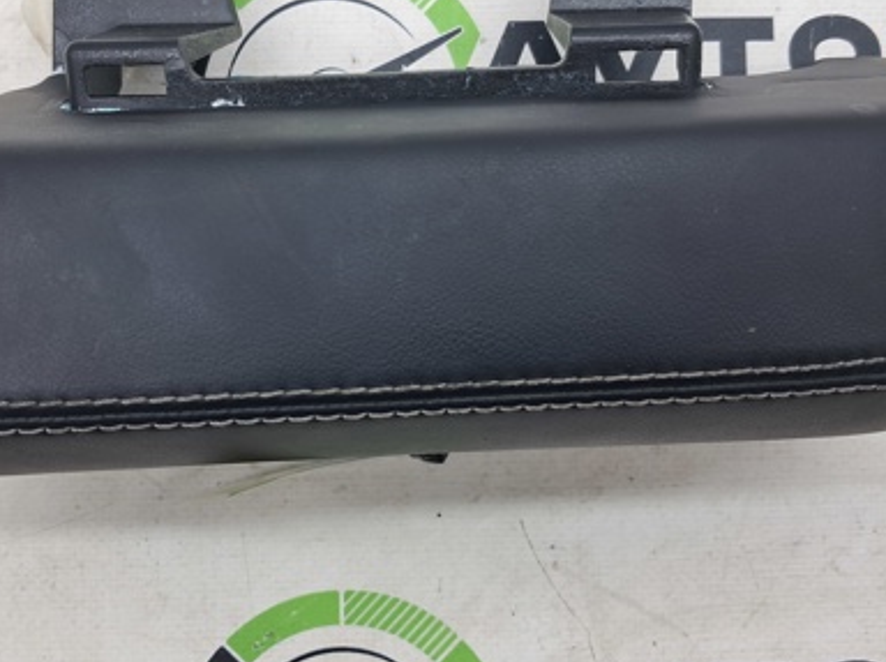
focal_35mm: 45
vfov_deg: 32.1
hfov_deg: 42.0
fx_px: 1150
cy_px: 301
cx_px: 388
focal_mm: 4
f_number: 1.8
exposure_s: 1/50
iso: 50
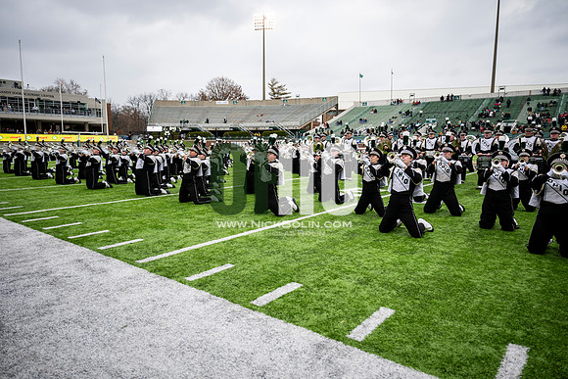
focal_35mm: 24
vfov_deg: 53.2
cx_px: 284
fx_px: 379
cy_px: 190
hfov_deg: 73.7
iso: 100
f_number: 2.8
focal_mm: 24
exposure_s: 1/500
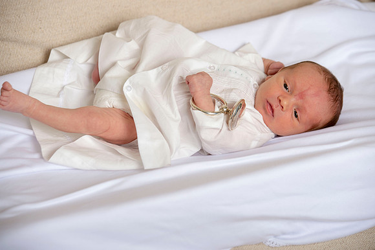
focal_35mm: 135
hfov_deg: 15.2
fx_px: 1405
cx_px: 188
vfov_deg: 10.1
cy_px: 125
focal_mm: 135
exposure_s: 1/160
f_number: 5.6
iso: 125
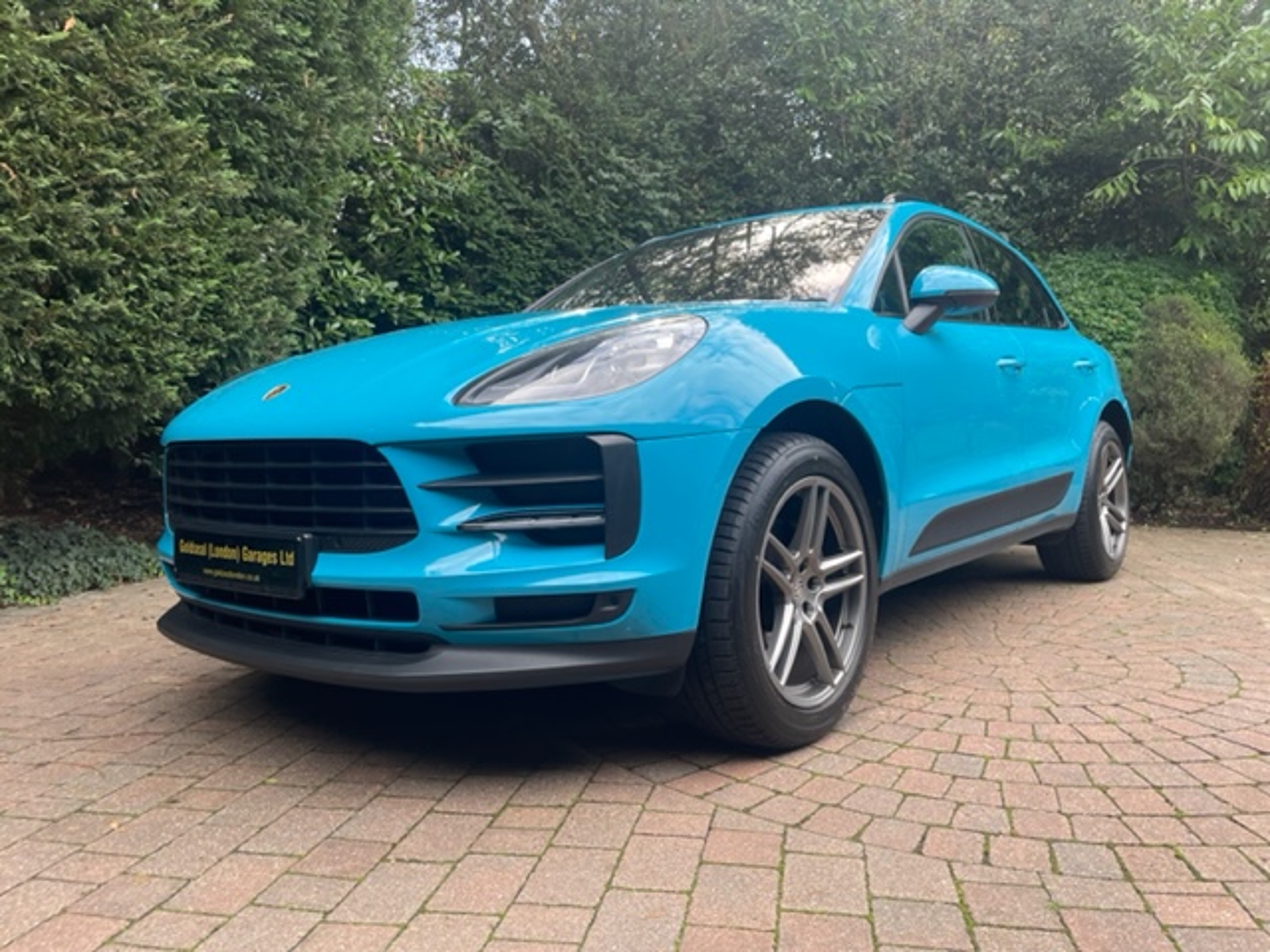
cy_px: 476
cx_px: 635
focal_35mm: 26
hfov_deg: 67.3
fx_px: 954
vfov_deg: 53.1
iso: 32
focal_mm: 4.2
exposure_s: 1/390
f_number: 1.6
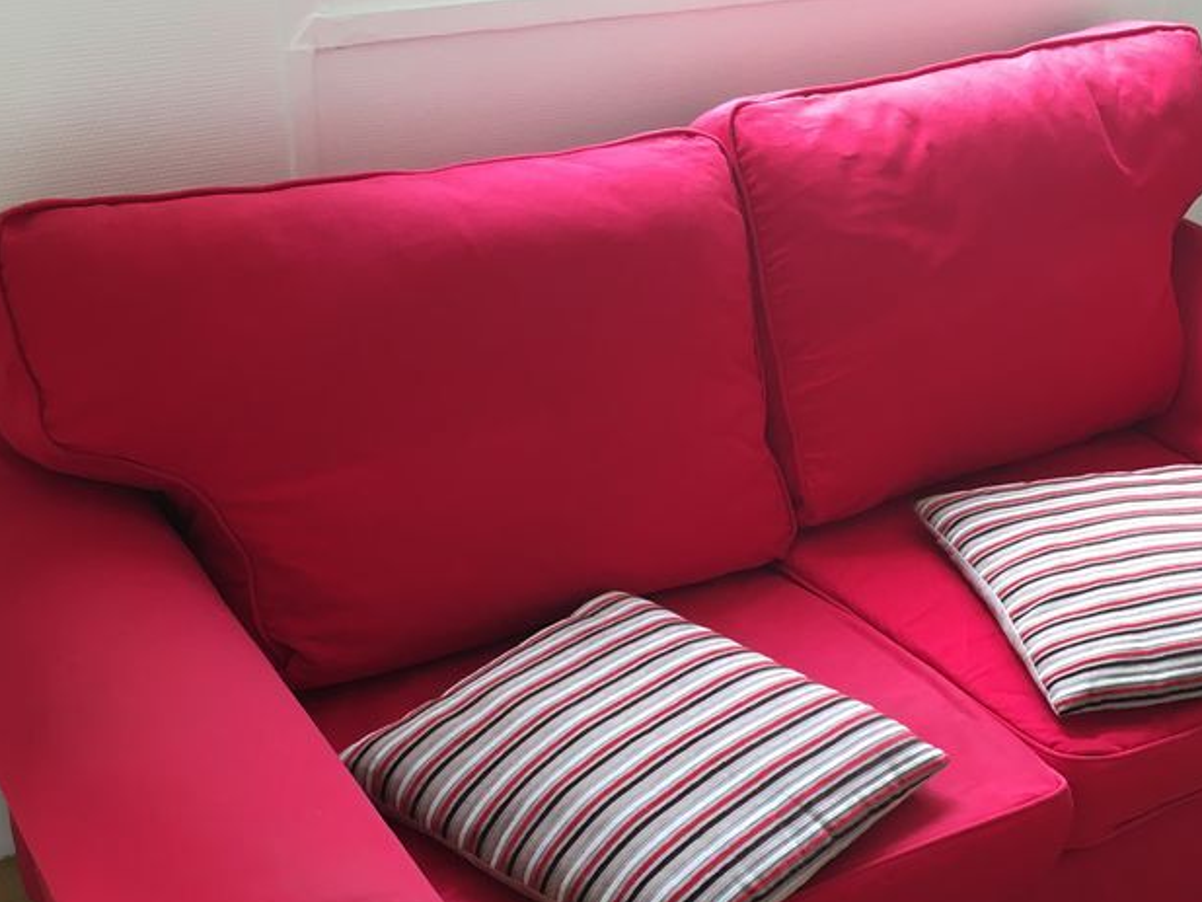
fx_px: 1632
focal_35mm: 47
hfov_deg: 40.3
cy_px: 633
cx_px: 688
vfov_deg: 30.6
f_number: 2.2
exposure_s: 1/33
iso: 64
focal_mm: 4.15
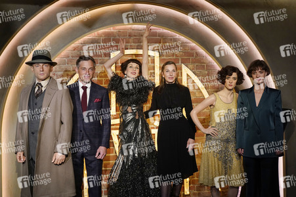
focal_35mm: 38
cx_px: 148
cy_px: 98
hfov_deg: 50.7
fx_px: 312
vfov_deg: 35.0
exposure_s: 1/100
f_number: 4
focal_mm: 38
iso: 2000
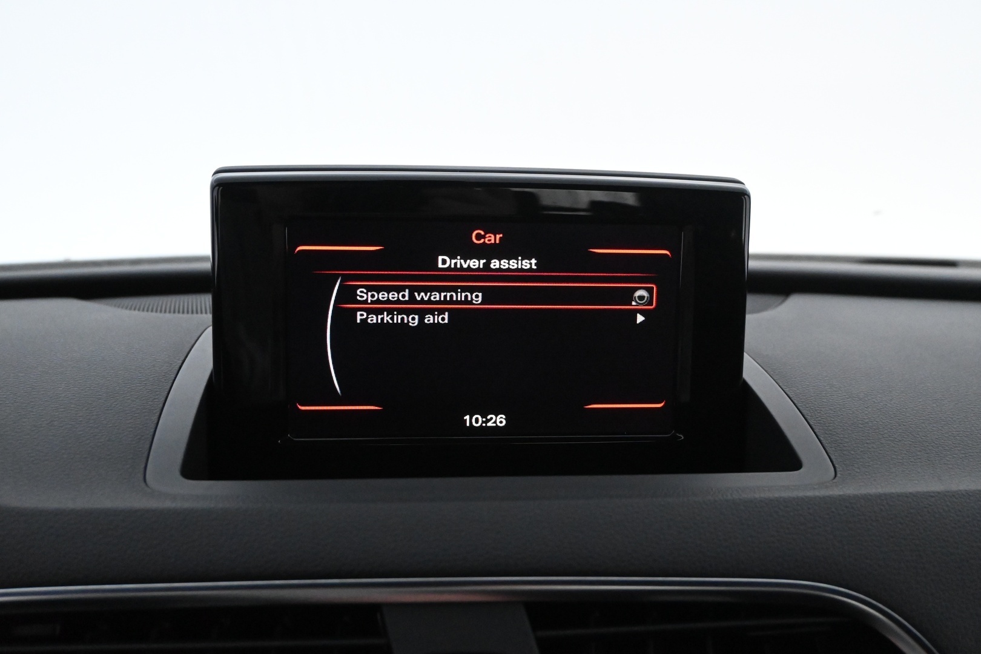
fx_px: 940
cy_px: 327
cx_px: 490
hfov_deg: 55.1
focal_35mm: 34
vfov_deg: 38.4
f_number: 4.5
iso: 6400
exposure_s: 1/125
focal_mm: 23
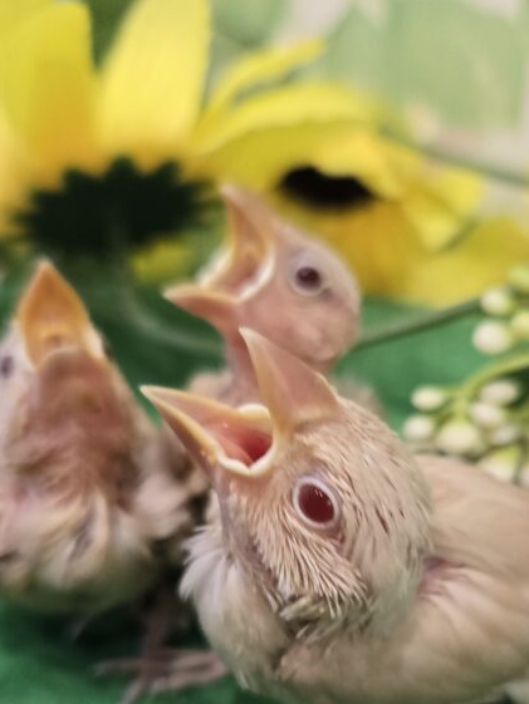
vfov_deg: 43.5
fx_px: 855
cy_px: 521
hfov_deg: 34.3
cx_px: 308
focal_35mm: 42
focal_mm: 5.4
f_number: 1.8
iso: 200
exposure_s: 1/120
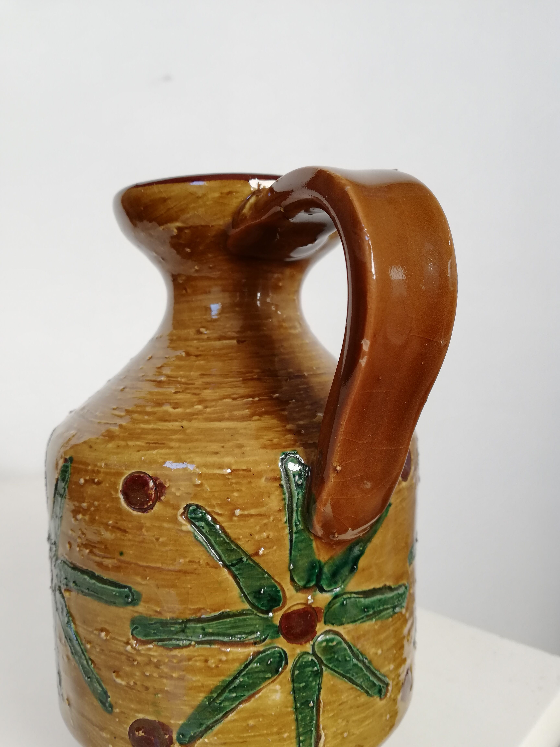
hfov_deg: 51.4
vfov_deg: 65.3
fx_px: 582
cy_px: 374
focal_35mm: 27
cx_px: 280
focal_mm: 3.81
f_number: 2.2
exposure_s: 1/100
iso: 100
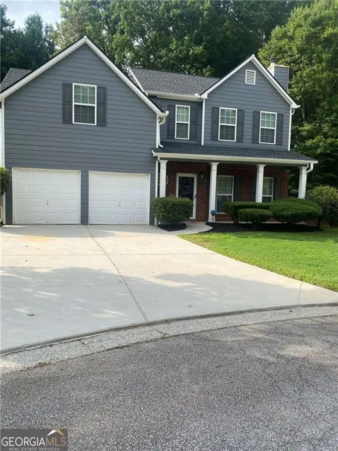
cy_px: 226
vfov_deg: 67.3
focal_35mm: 26
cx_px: 169
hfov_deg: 53.1
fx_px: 338
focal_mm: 4.25
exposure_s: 1/1447
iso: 32
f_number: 1.8
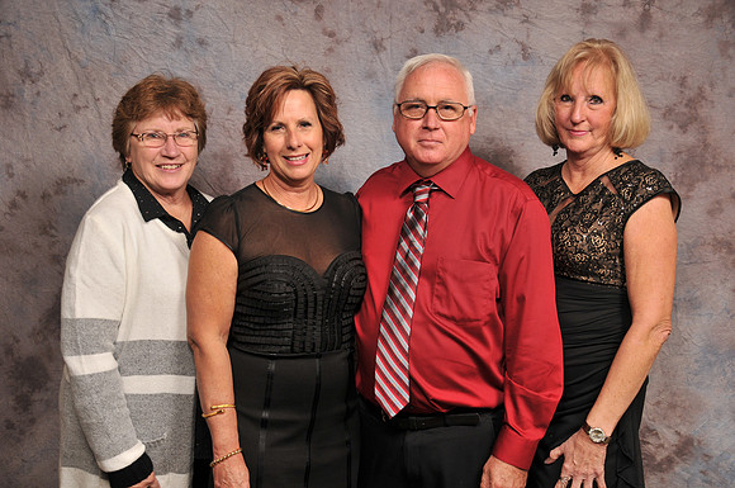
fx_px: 917
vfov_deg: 29.8
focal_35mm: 45
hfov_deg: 43.7
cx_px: 368
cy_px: 244
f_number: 5.6
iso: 200
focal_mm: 30
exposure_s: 1/125
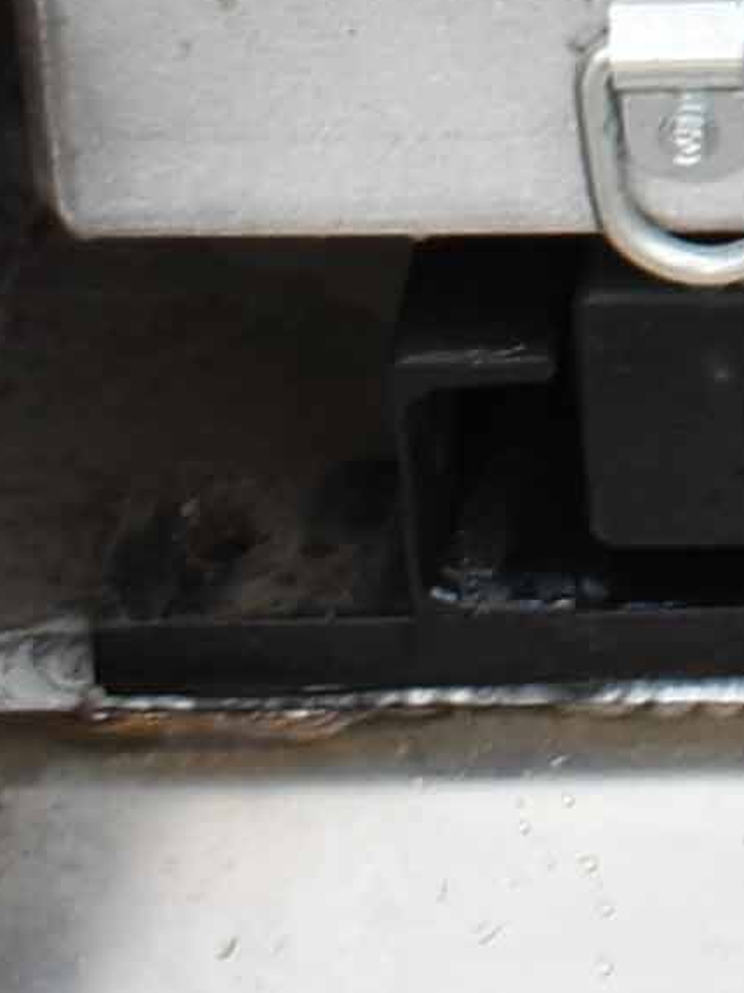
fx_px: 7826
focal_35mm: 273
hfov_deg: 5.2
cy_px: -1904
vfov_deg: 6.6
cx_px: 2230
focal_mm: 18
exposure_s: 1/125
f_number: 5.6
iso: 100
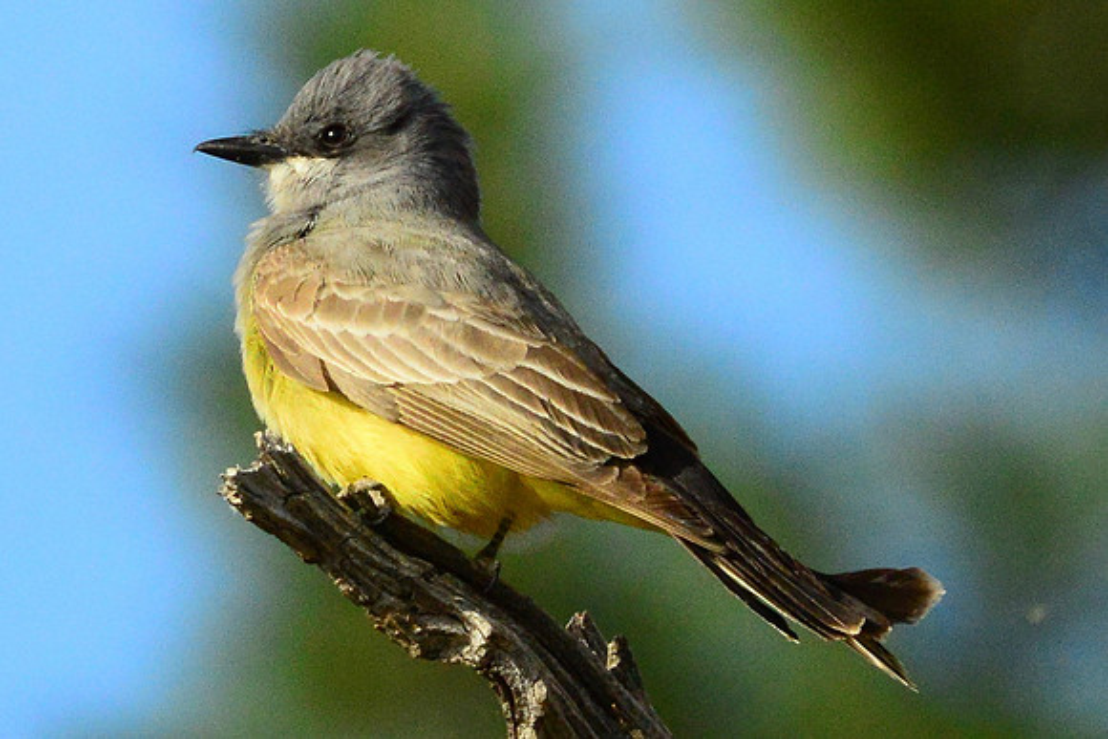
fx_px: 18470
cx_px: 554
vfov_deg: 2.3
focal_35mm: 600
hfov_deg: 3.4
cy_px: 370
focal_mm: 600
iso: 2500
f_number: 16
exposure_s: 1/1000
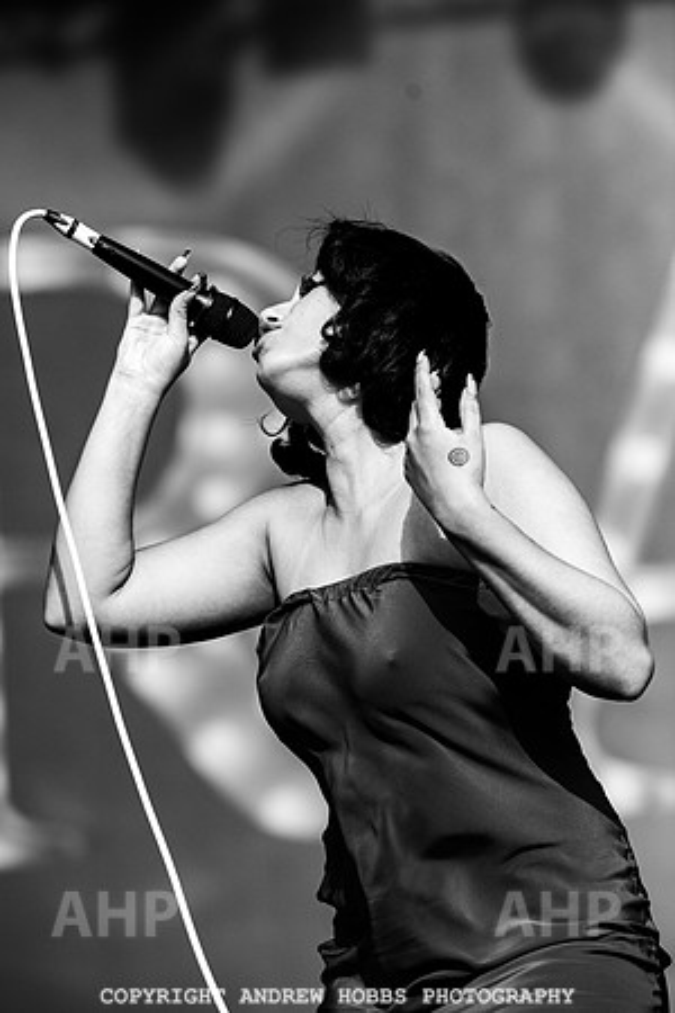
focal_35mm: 170
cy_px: 506
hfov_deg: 8.1
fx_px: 4781
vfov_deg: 12.1
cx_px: 338
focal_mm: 170
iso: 250
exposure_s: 1/6400
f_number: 4.5
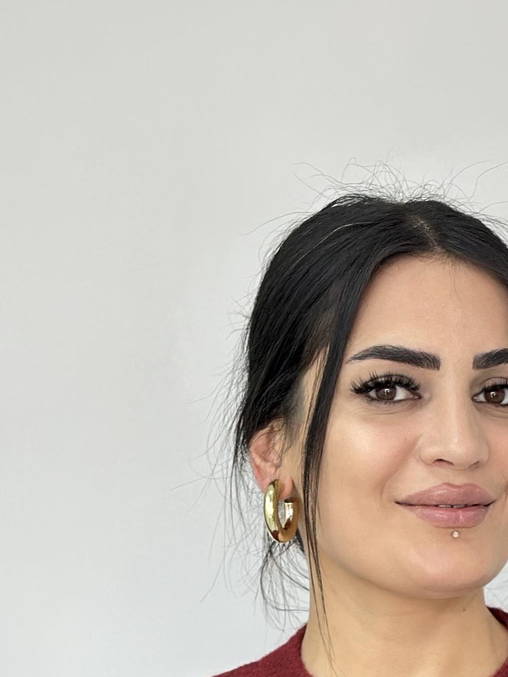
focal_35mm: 143
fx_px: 2798
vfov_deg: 13.2
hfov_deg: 10.3
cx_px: 448
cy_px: 923
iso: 64
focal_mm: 6.86
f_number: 1.78
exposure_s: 1/50
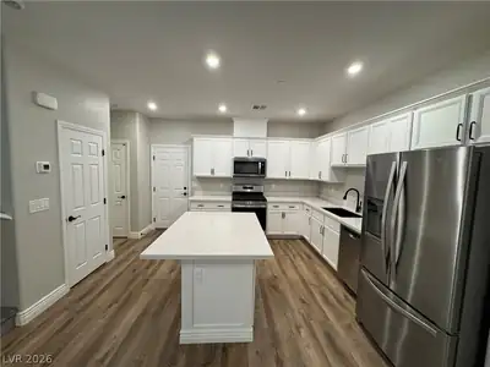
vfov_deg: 85.7
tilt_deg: -5.3
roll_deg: -1.0
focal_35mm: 14
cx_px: 245
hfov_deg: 102.1
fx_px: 198
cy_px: 184
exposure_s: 1/60
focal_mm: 2.22
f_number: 2.2
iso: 160
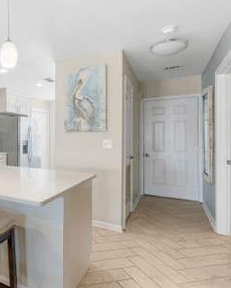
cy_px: 140
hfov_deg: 49.5
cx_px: 20
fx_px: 217
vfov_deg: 67.3
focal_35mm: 25
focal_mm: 11.5
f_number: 9
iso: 400
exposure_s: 1/13
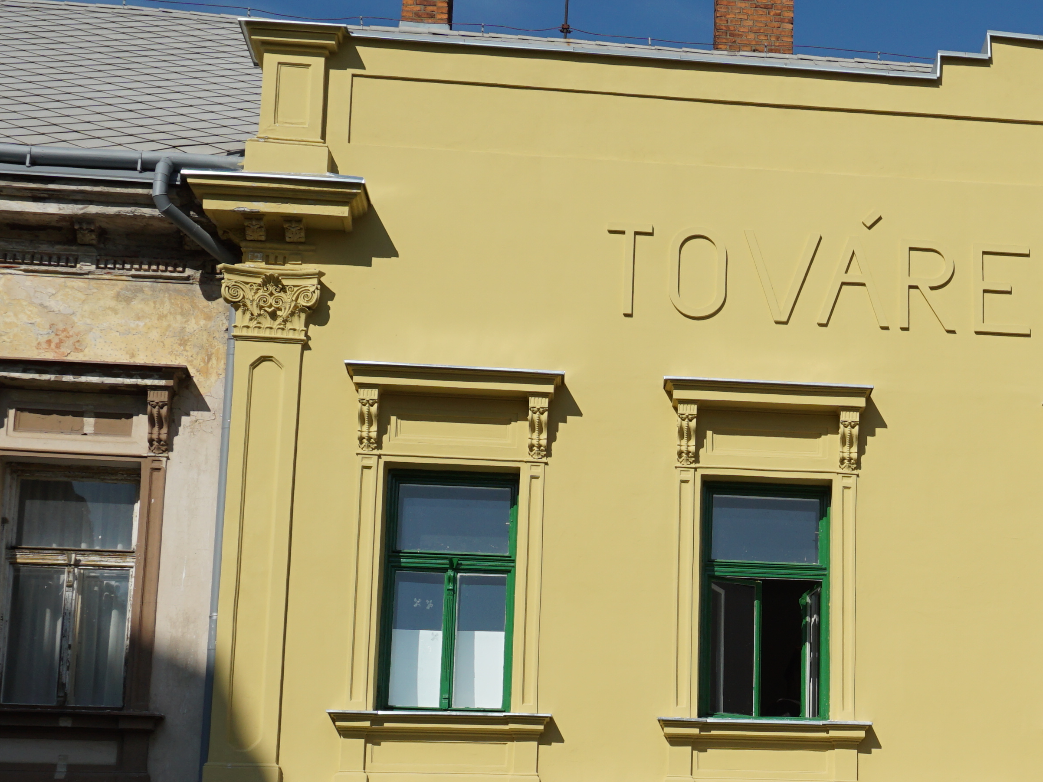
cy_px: 631
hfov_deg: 25.8
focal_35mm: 72
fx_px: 2169
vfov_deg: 20.2
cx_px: 1018
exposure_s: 1/400
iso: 100
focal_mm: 20
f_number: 9
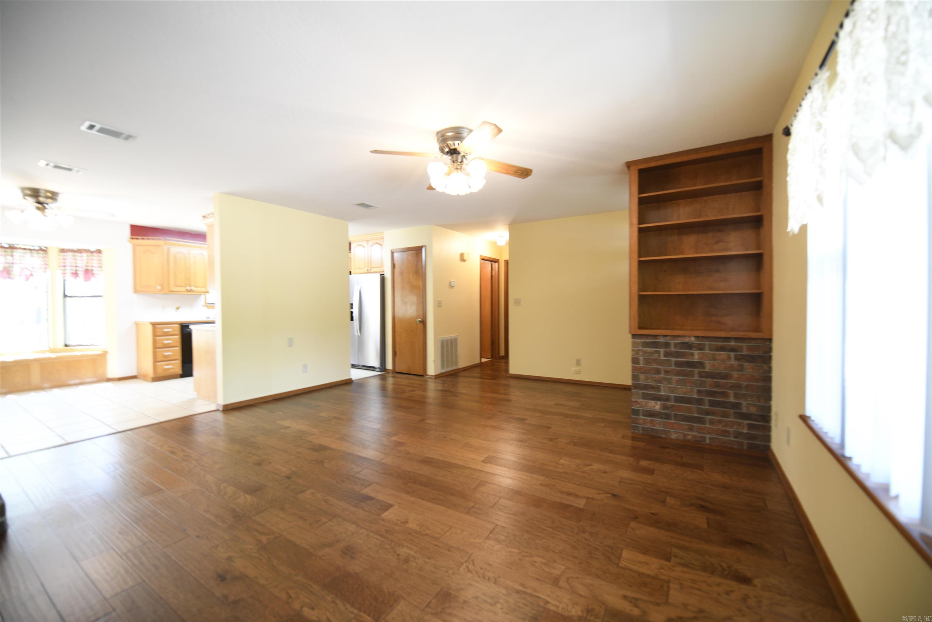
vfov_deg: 81.2
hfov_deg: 104.3
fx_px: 362
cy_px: 311
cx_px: 466
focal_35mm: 14
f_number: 2.8
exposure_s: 1/15
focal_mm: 14
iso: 250
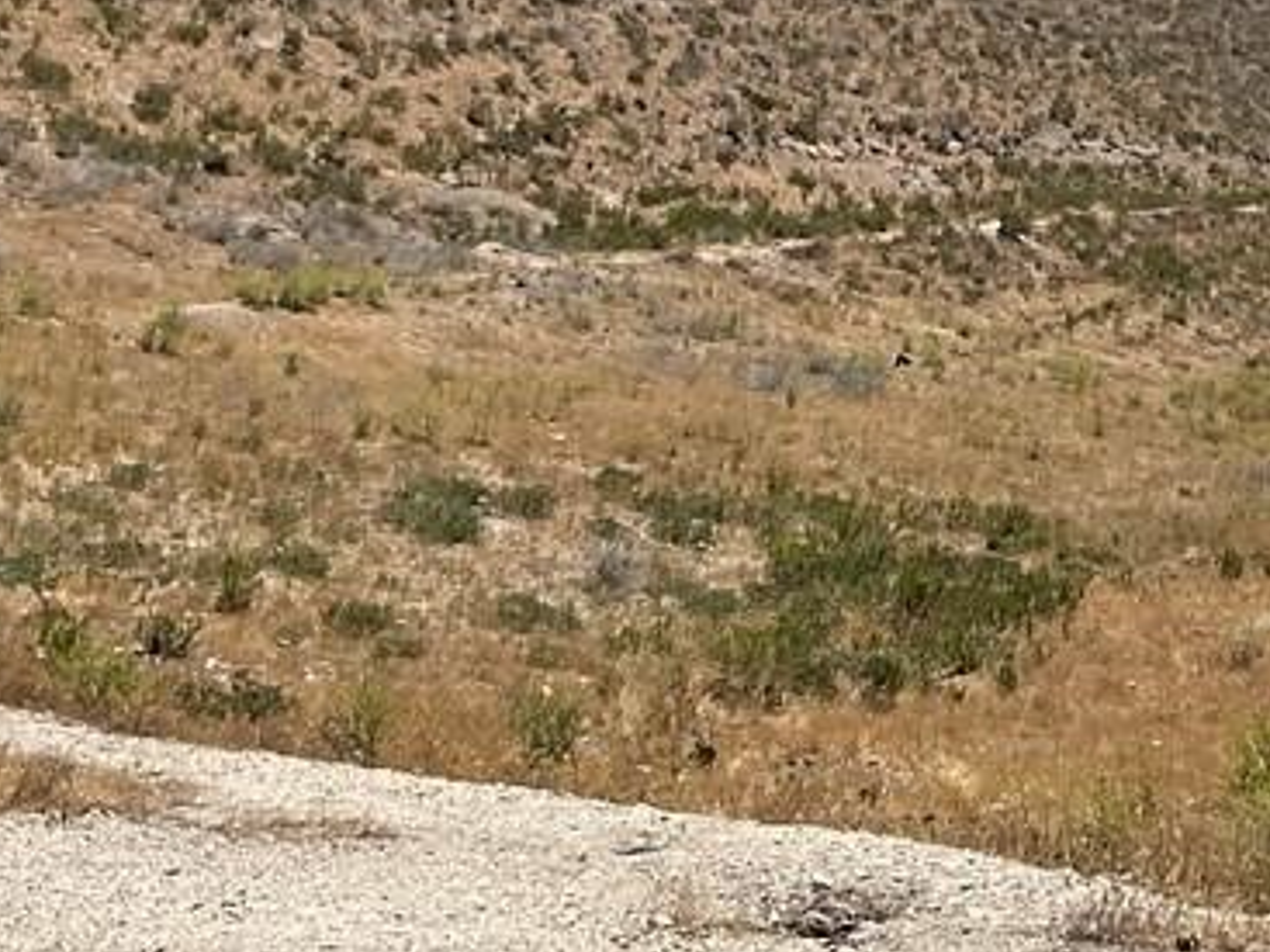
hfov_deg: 24.0
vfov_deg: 18.1
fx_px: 2971
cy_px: 242
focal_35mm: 81
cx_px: 886
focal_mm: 3
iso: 16
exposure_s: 1/3125
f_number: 1.8
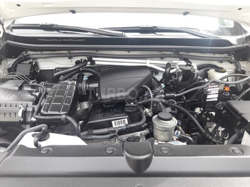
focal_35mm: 28
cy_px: 94
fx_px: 202
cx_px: 125
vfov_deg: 49.7
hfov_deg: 63.4
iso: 40
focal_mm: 3.7
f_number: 1.9
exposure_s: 1/111
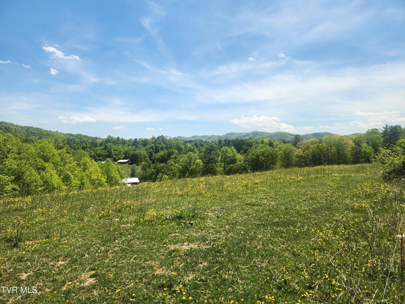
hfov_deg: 73.9
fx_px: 269
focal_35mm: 23
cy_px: 152
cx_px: 202
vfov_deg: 58.9
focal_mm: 5.4
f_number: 1.8
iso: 20
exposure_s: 1/2671
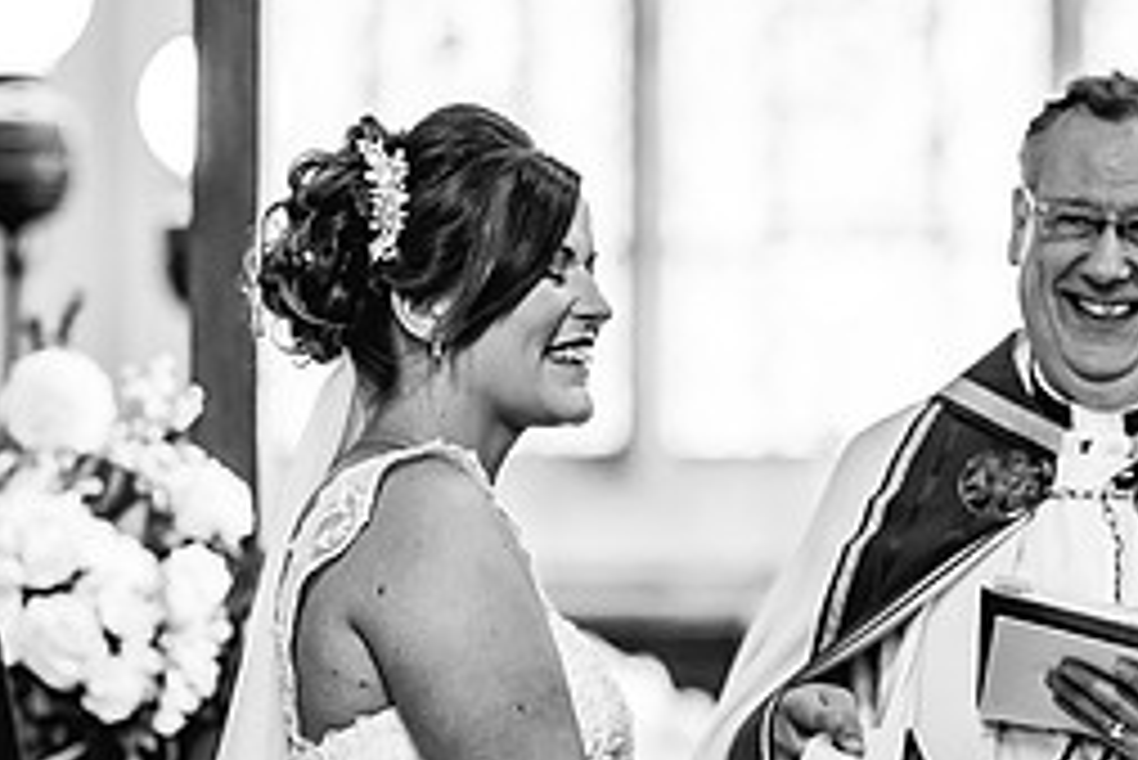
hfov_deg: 6.4
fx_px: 10153
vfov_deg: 4.3
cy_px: 452
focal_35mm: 321
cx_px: 580
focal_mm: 135
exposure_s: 1/250
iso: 2000
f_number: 2.2
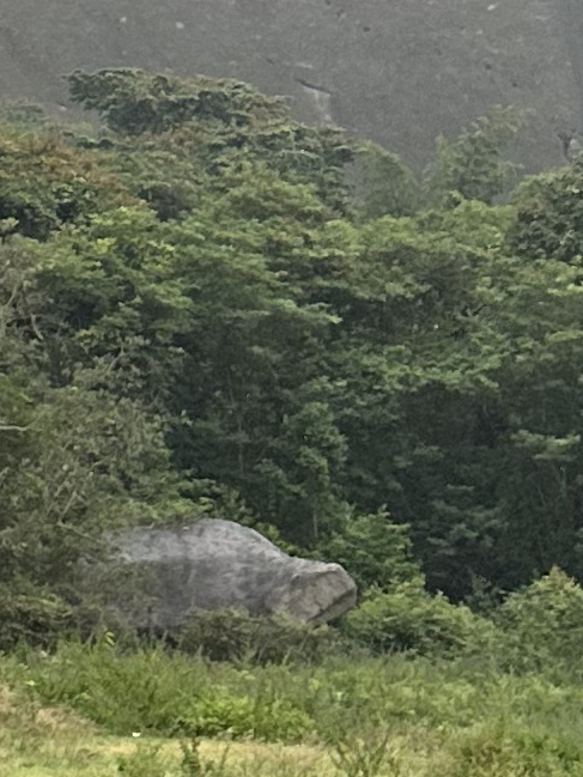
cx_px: -1118
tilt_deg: +10.5
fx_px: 3345
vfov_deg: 12.8
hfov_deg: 8.5
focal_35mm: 149
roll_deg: -2.0
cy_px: -211
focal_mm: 6.86
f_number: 1.78
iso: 80
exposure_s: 1/1304
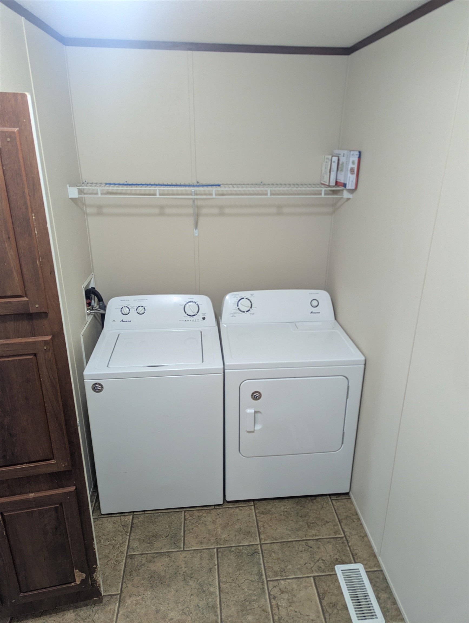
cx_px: 234
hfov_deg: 56.9
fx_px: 433
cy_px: 312
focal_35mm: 24
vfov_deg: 71.5
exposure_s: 1/60
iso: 394
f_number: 1.85
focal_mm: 6.81
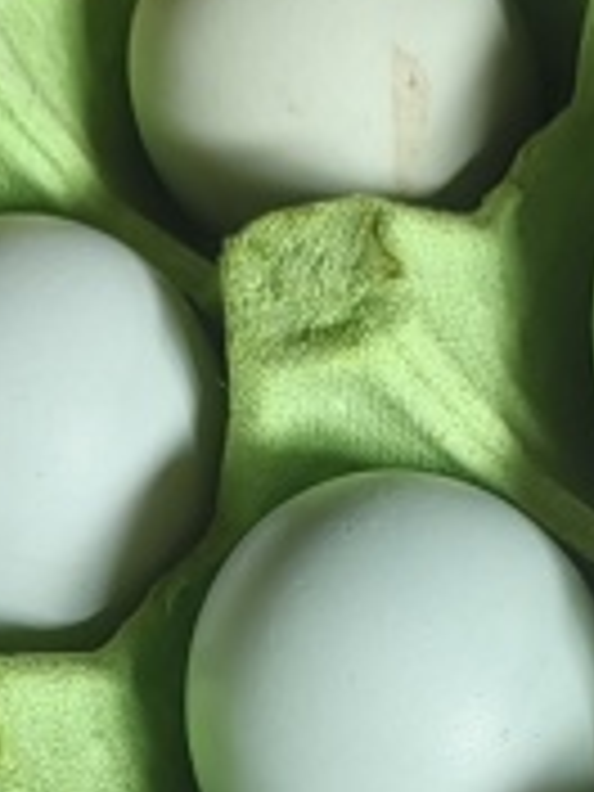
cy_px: 1253
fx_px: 3752
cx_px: 720
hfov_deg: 8.9
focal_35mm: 164
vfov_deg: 11.5
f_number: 1.9
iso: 50
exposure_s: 1/115
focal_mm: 5.52
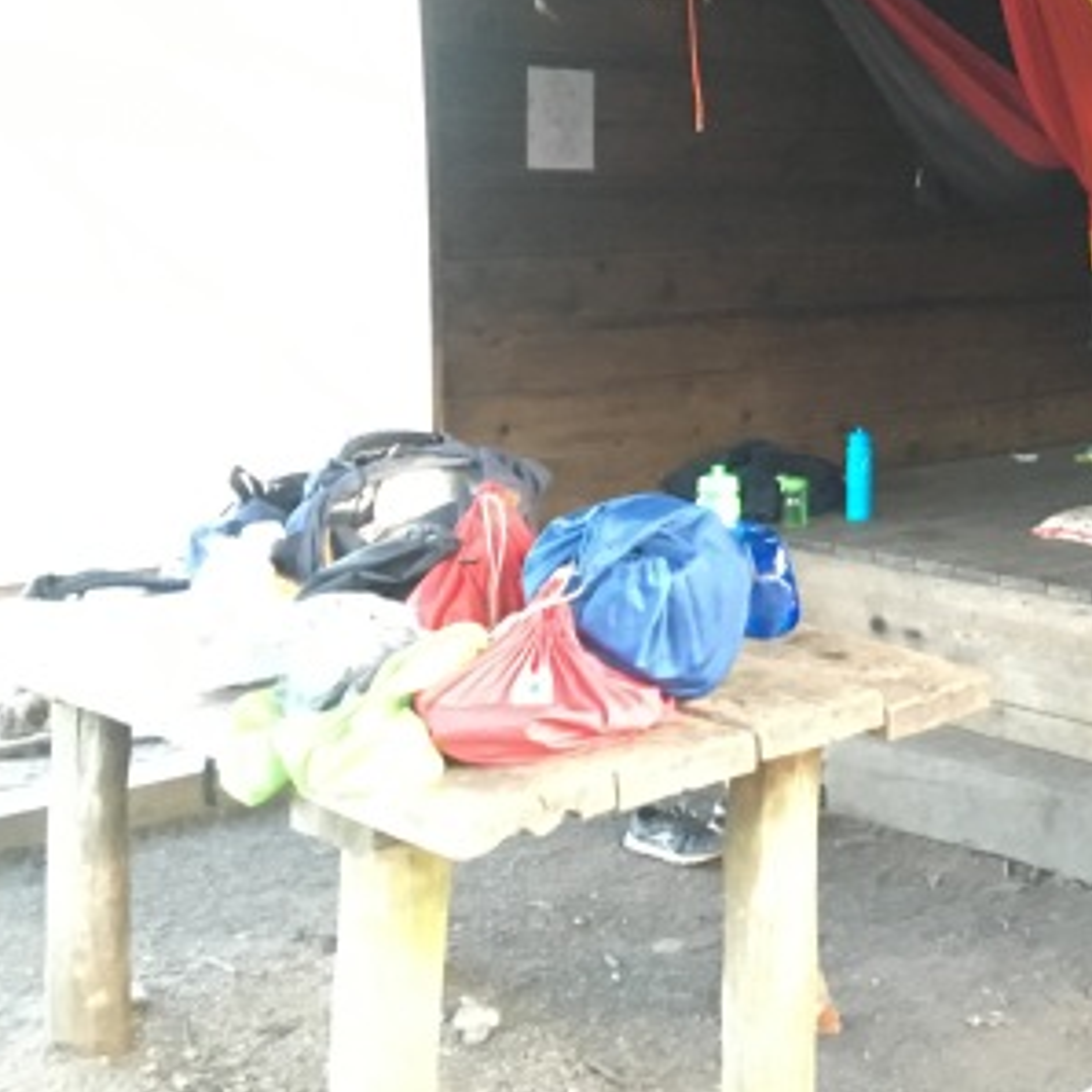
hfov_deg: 29.0
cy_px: 278
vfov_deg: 30.6
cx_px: 1103
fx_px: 1963
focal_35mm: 55
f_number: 2.2
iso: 320
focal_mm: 4.15
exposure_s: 1/15
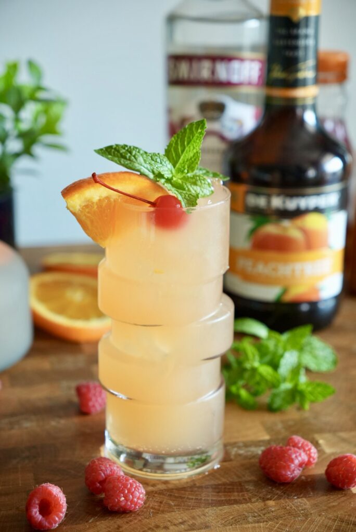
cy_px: 266
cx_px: 178
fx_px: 1011
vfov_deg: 29.5
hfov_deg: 20.0
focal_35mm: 68
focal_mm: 45.5
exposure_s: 1/125
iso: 1250
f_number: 3.5
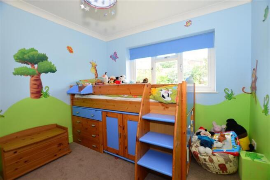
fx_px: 112
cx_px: 135
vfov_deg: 77.3
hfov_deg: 100.4
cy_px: 90
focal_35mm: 15
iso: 200
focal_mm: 10
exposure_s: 1/80
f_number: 5
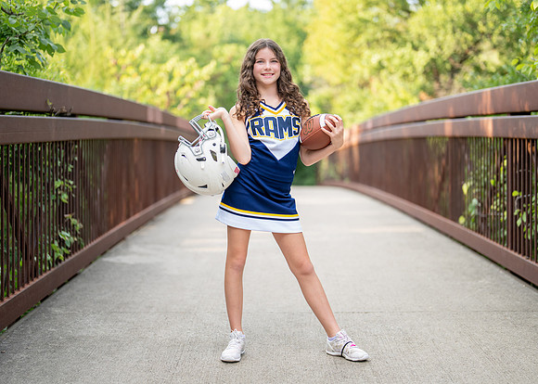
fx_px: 922
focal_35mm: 60
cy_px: 184
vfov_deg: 23.5
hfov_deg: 32.5
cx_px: 267
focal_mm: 50
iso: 160
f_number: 1.2
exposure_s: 1/640
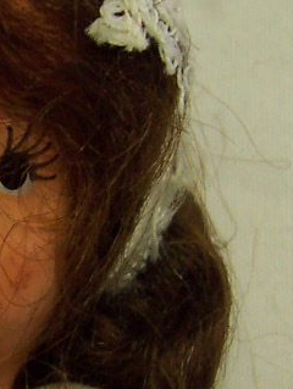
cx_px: -197
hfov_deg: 10.2
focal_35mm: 139
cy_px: 400
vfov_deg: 13.9
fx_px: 1566
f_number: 2.8
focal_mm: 5.6
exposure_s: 1/125
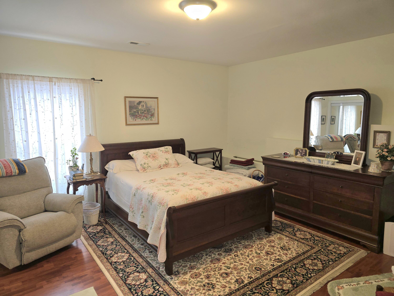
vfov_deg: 58.9
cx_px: 197
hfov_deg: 73.9
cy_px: 148
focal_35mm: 23
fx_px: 262
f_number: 1.7
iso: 100
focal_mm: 6.3
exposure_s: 1/60.2
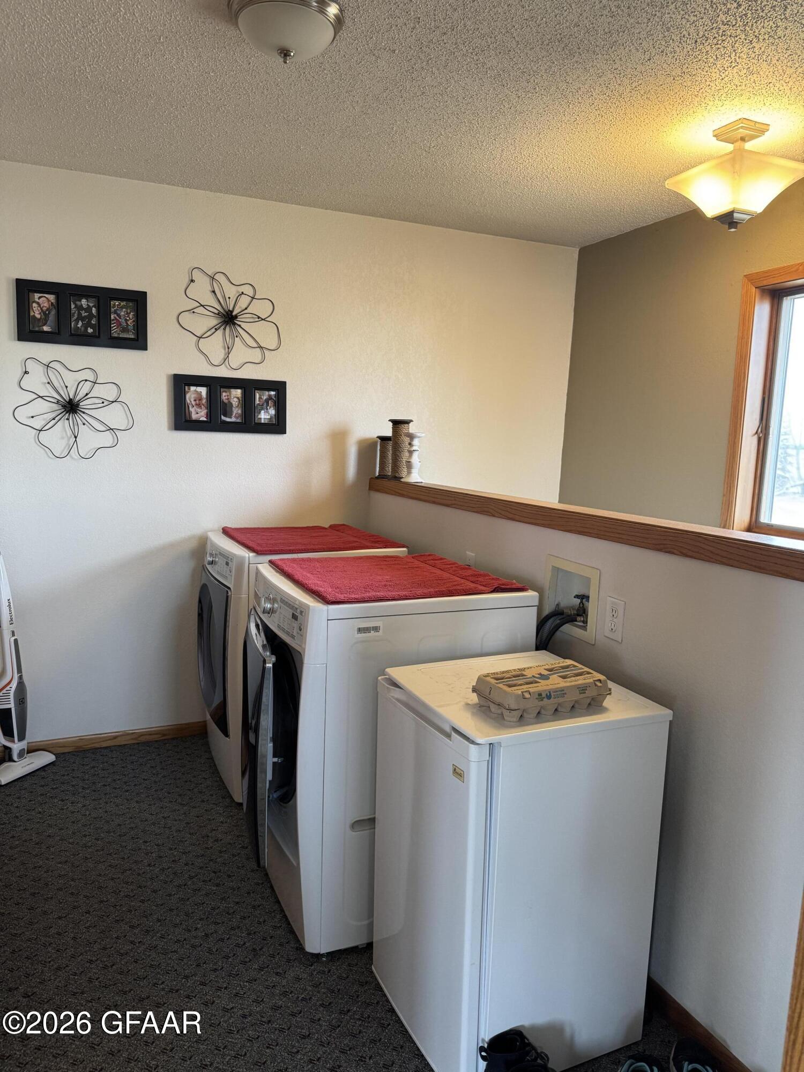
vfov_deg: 71.6
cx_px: 402
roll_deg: -2.8
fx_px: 743
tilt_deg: -8.0
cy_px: 536
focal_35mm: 24
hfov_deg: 56.8
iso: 250
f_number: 1.78
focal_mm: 6.76
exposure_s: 1/60
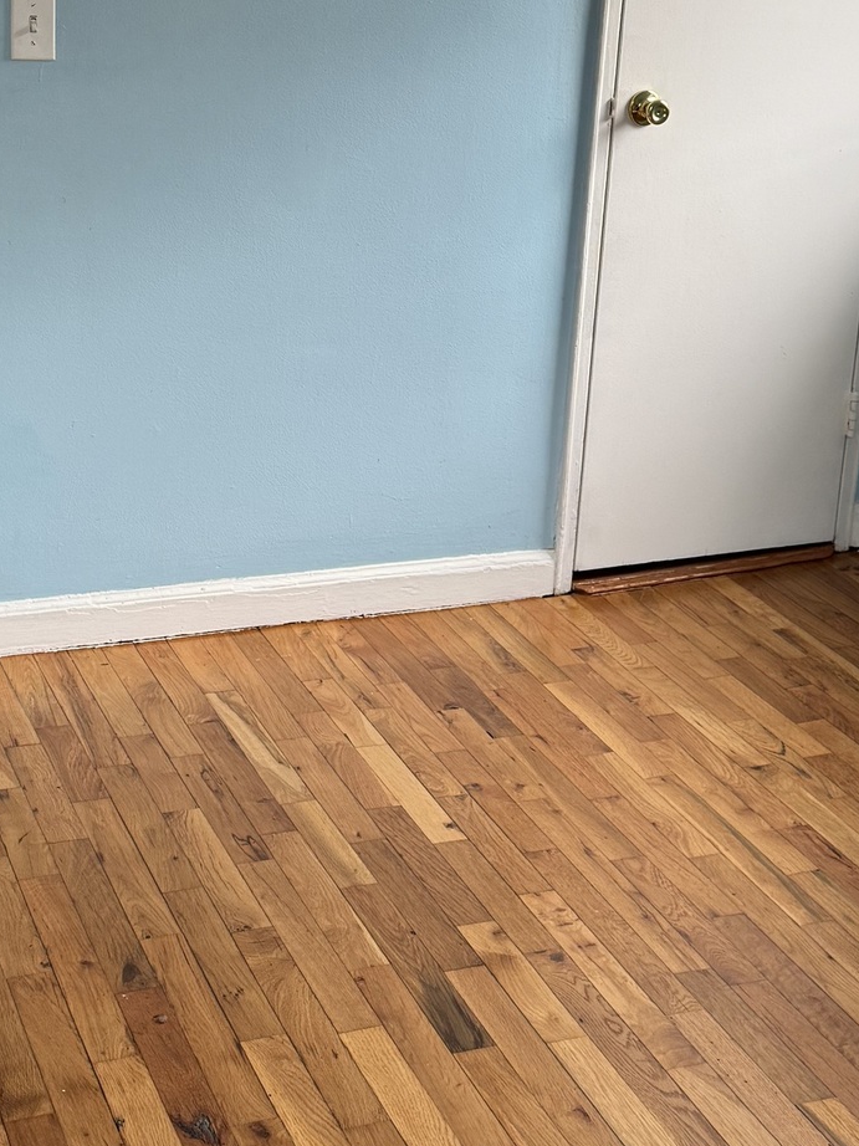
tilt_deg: -13.0
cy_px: 328
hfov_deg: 24.4
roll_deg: -4.0
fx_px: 1986
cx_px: 464
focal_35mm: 60
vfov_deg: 31.8
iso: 100
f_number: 1.78
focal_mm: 6.76
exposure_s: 1/121
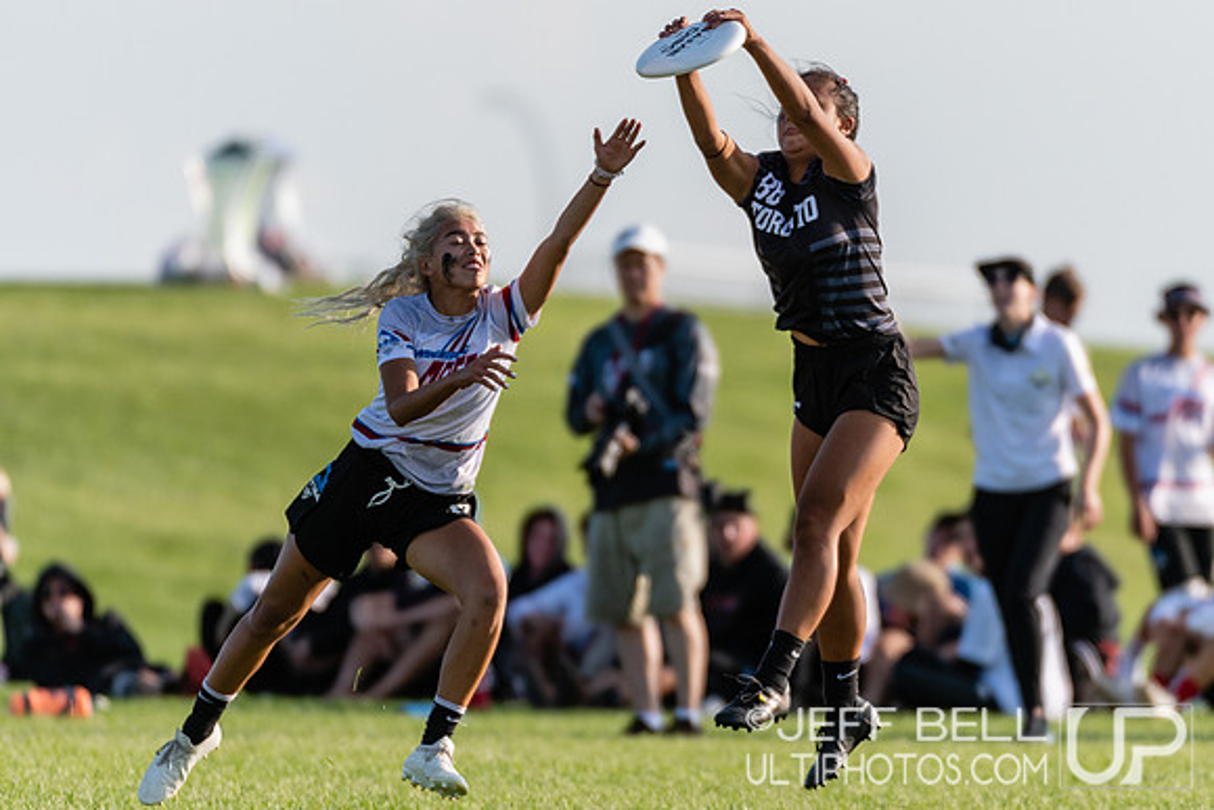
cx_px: 701
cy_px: 372
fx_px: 23385
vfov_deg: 2.0
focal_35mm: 693
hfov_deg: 3.0
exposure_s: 1/1250
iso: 180
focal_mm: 400
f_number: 4
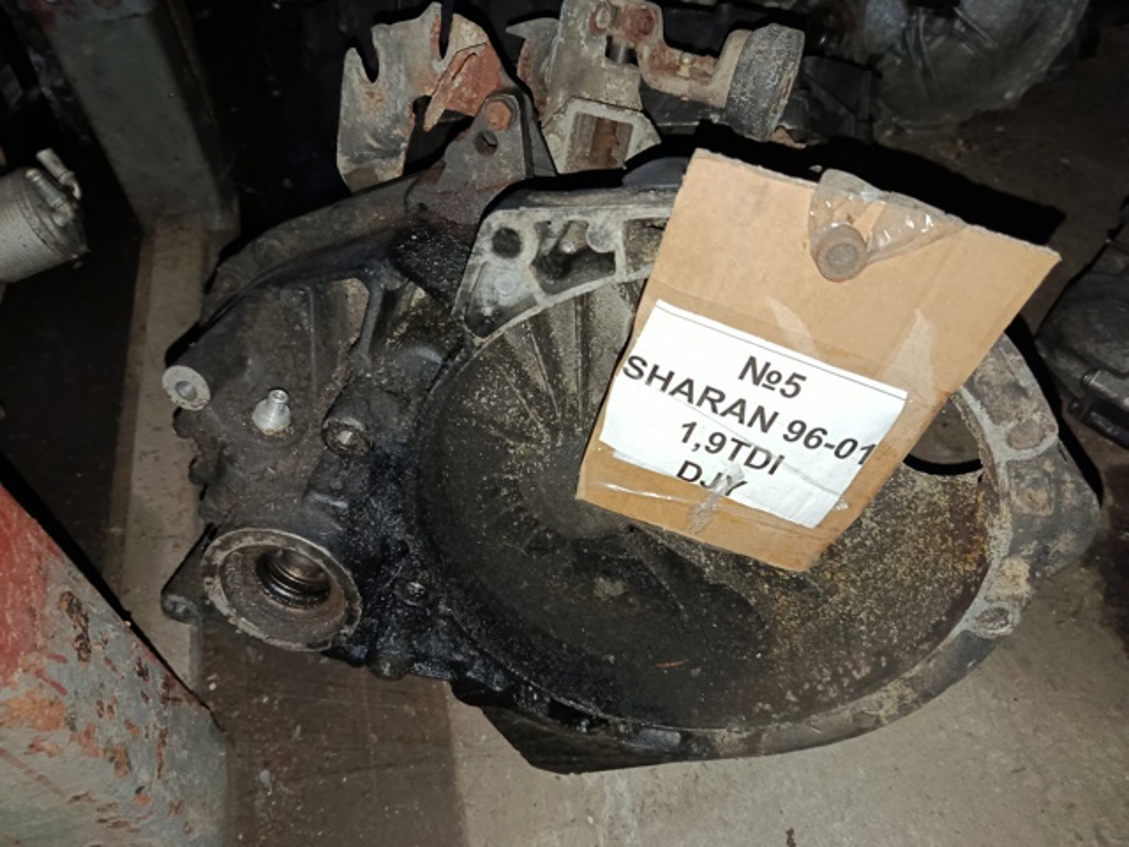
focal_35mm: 24
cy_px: 424
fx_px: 783
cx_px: 564
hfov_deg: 71.6
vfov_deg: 56.8
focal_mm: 5.24
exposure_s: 1/50
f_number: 1.7
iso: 1308
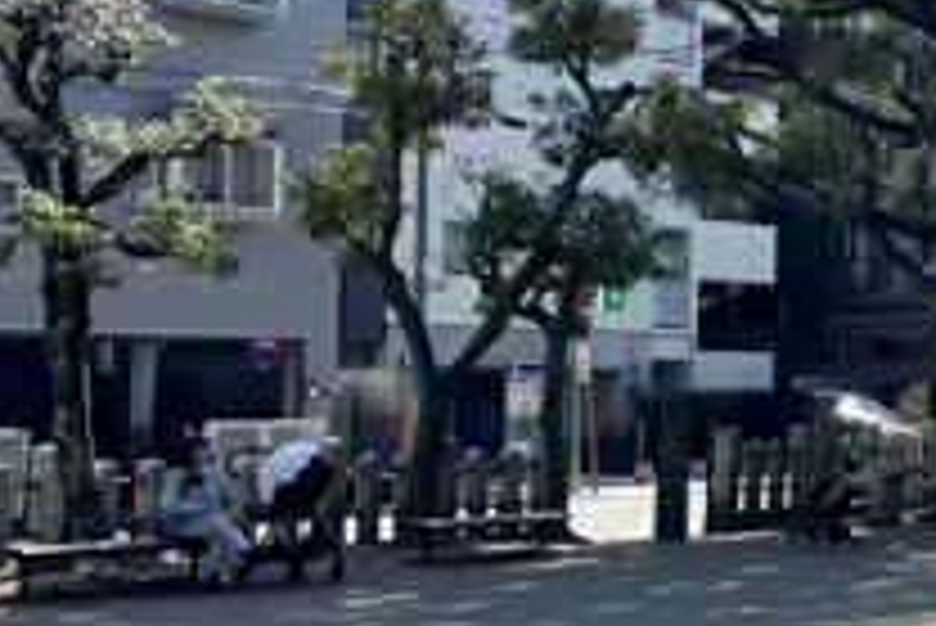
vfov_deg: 15.0
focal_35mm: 91
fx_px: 2368
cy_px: 250
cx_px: 1346
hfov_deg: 19.8
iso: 50
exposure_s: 1/3021
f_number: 1.6
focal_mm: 5.96
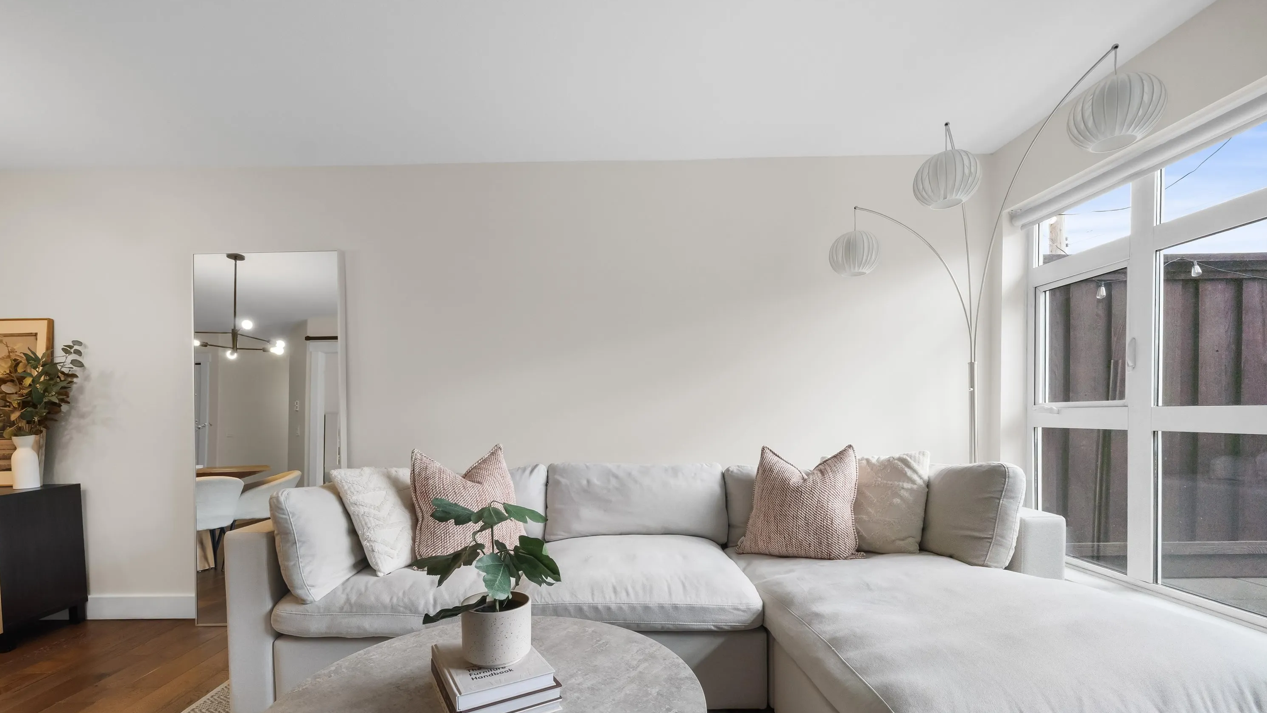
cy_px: 429
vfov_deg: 71.4
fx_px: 488
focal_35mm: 15
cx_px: 618
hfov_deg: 104.7
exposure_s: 1/6
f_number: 9
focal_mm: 9
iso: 250
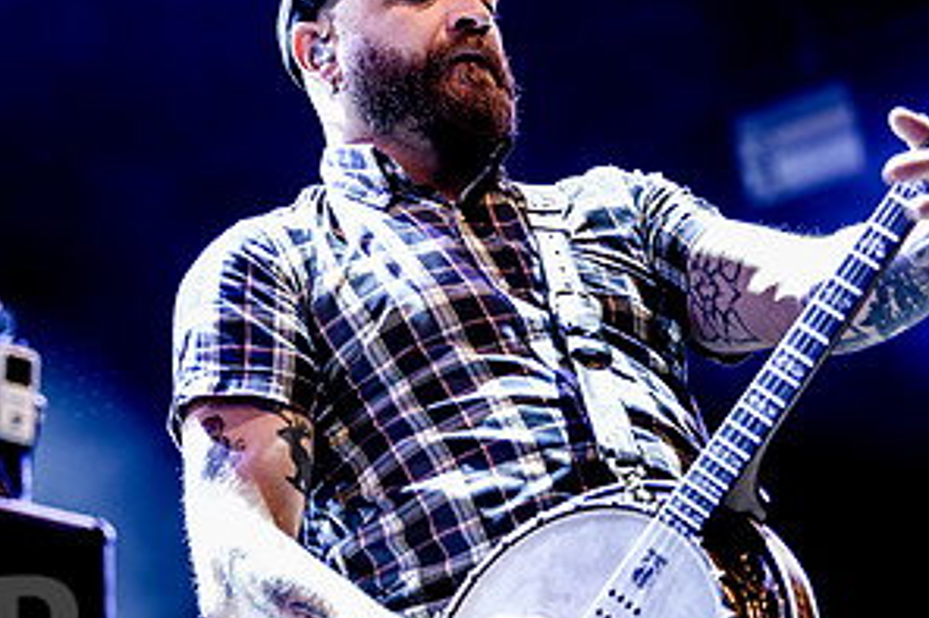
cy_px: 261
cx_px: 565
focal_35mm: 212
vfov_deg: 6.5
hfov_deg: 9.7
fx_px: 5468
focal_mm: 102
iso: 1000
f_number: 3.2
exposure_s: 1/50
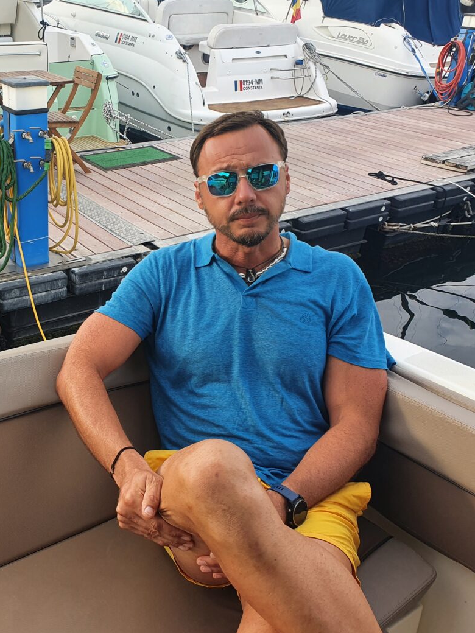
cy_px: 316
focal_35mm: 35
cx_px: 74
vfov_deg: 52.6
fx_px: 640
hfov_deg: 38.6
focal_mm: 4.32
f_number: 2.4
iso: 50
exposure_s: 1/183
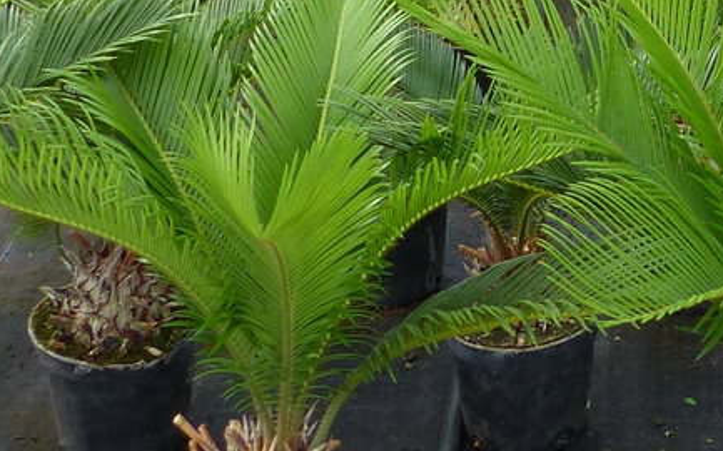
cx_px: 758
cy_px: -231
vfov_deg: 12.6
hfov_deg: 20.4
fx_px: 1930
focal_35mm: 98
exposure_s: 1/125
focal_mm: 4.5
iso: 100
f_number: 3.2
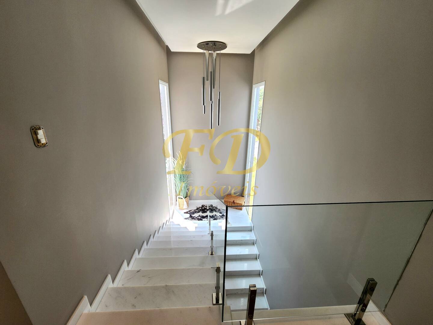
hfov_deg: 106.2
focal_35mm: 13
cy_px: 162
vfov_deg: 89.9
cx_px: 216
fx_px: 163
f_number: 2.2
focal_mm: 2.2
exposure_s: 1/147
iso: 50
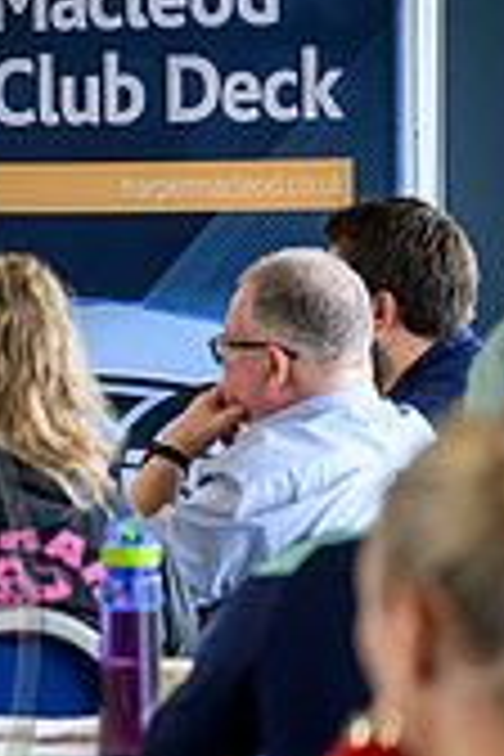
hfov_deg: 4.0
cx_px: -423
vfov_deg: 6.1
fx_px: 7097
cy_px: 619
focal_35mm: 338
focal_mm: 98
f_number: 2.8
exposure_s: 1/500
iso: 2500
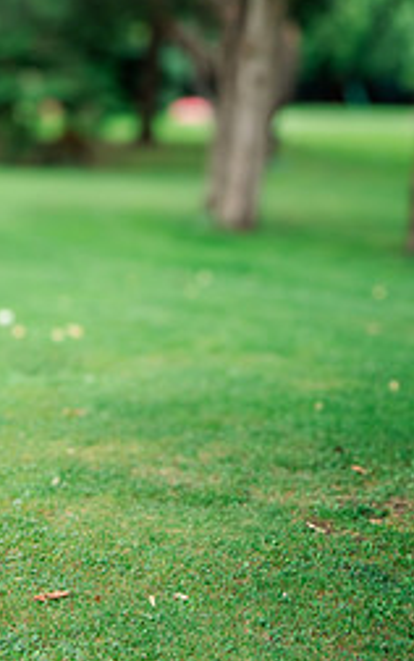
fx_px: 1477
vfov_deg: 25.1
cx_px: -210
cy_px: 261
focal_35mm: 82
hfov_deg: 14.8
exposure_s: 1/5000
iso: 200
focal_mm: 35
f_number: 1.2
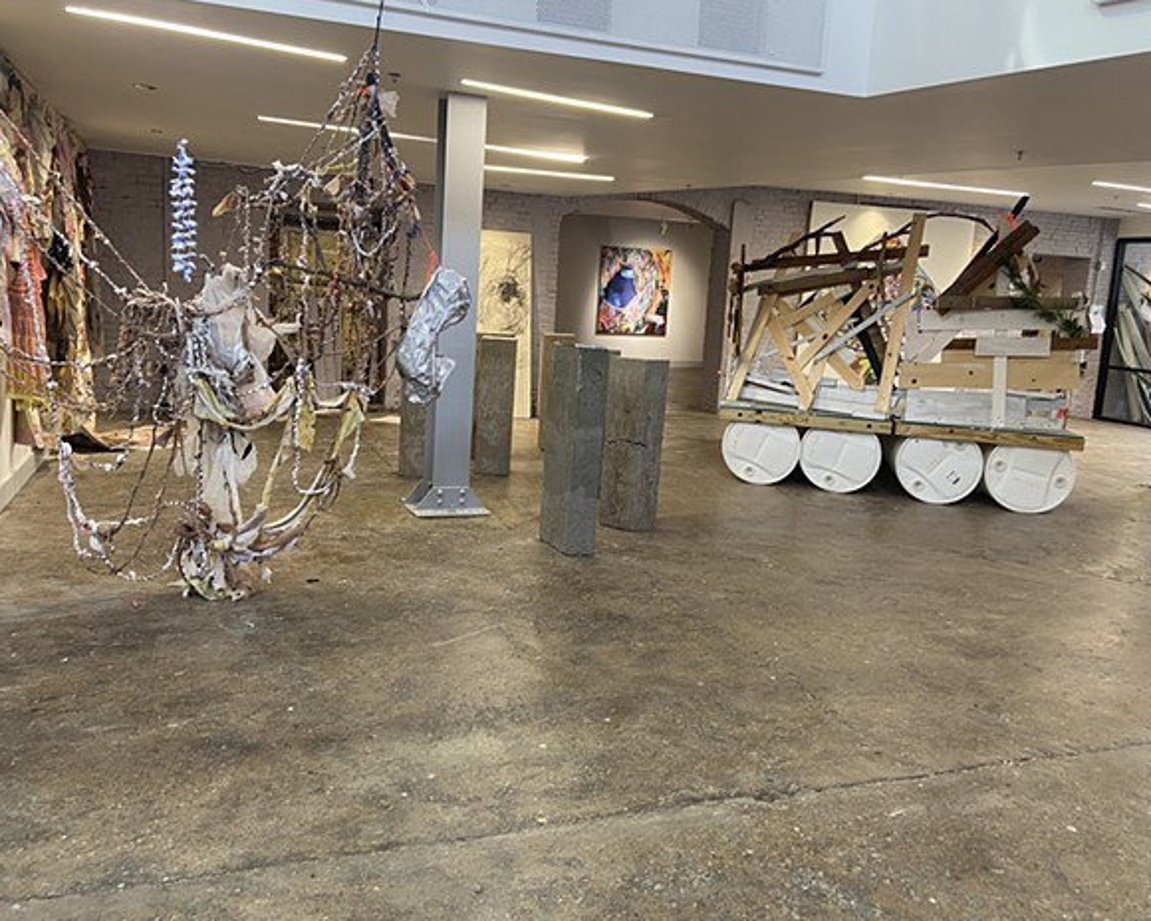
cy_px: 447
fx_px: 954
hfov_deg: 62.2
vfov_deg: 51.5
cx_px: 548
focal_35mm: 28
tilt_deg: -9.6
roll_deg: -3.7
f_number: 1.8
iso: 100
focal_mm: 4.2
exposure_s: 1/60
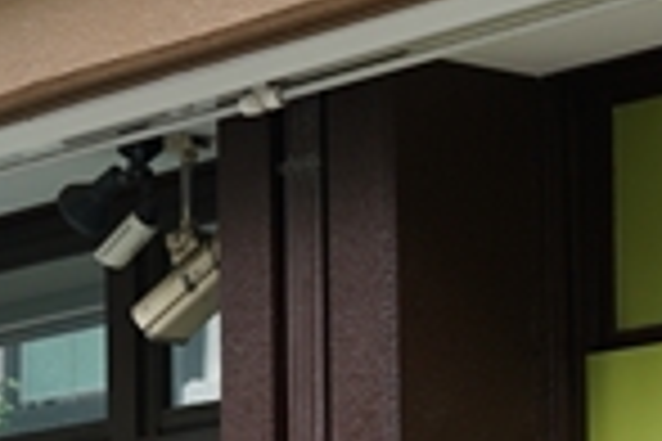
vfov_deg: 8.2
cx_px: 612
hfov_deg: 12.5
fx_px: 2997
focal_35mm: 163
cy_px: 706
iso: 100
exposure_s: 1/80
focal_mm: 20
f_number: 4
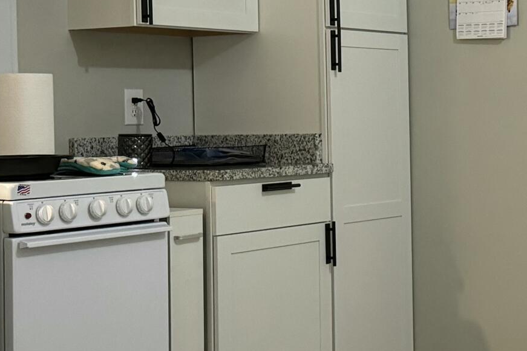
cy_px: 119
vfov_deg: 15.9
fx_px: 1259
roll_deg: +1.1
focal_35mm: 86
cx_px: 505
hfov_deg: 22.9
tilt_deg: -1.1
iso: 500
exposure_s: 1/60
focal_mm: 6.76
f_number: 1.78
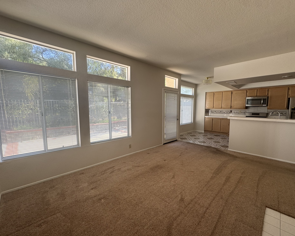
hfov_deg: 96.6
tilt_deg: -6.3
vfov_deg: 84.0
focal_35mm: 15
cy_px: 121
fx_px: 131
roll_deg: -0.5
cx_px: 160
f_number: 2.2
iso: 64
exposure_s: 1/99
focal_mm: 2.22
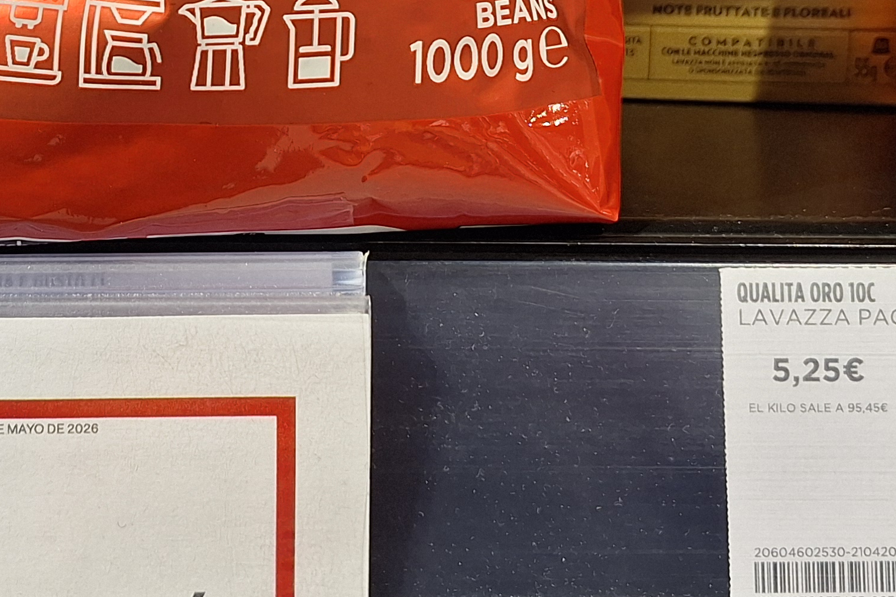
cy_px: 16
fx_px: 1617
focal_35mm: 65
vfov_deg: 20.3
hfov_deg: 30.5
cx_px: 231
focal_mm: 5.54
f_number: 1.8
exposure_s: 1/100
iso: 64
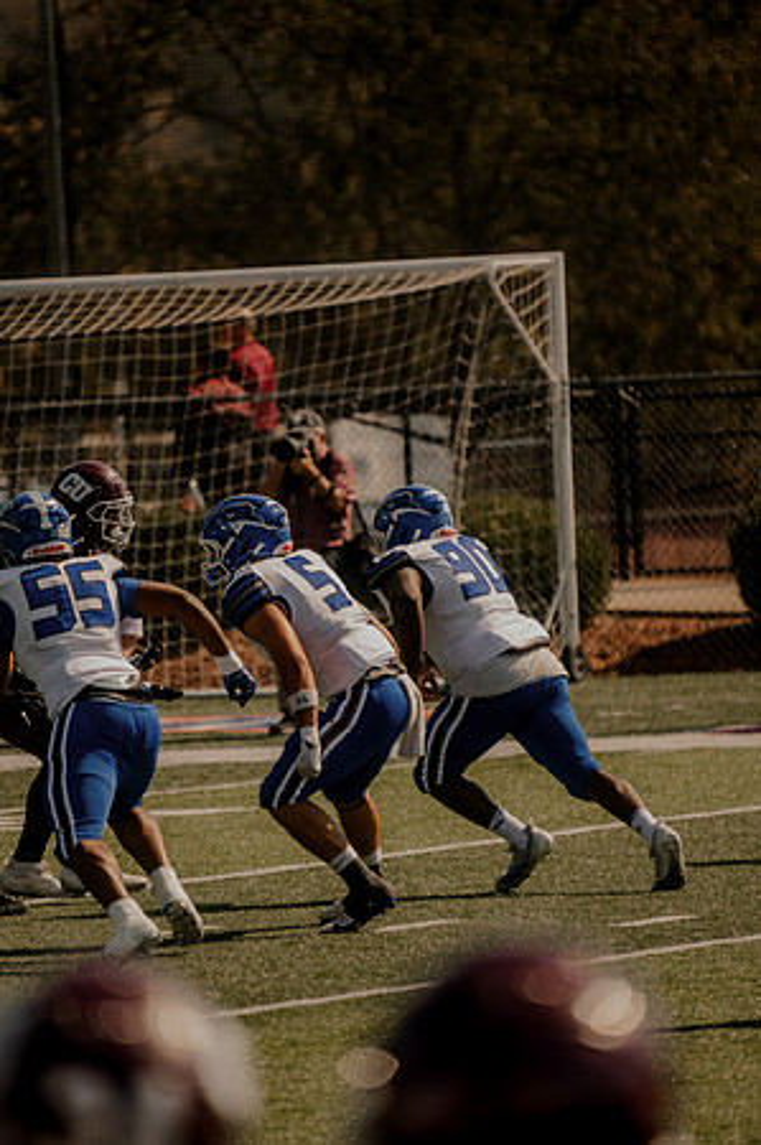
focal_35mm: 420
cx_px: 380
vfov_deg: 4.9
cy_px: 572
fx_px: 13347
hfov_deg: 3.3
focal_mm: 420
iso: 125
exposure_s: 1/400
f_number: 6.3
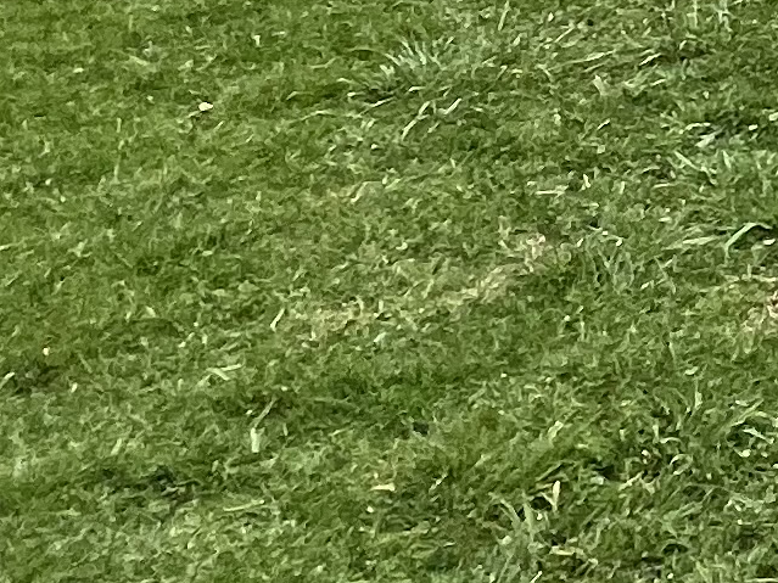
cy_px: -611
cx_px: 1869
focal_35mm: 82
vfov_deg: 14.6
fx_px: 1843
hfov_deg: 14.8
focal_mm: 1.57
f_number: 1.8
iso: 32
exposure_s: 1/2597
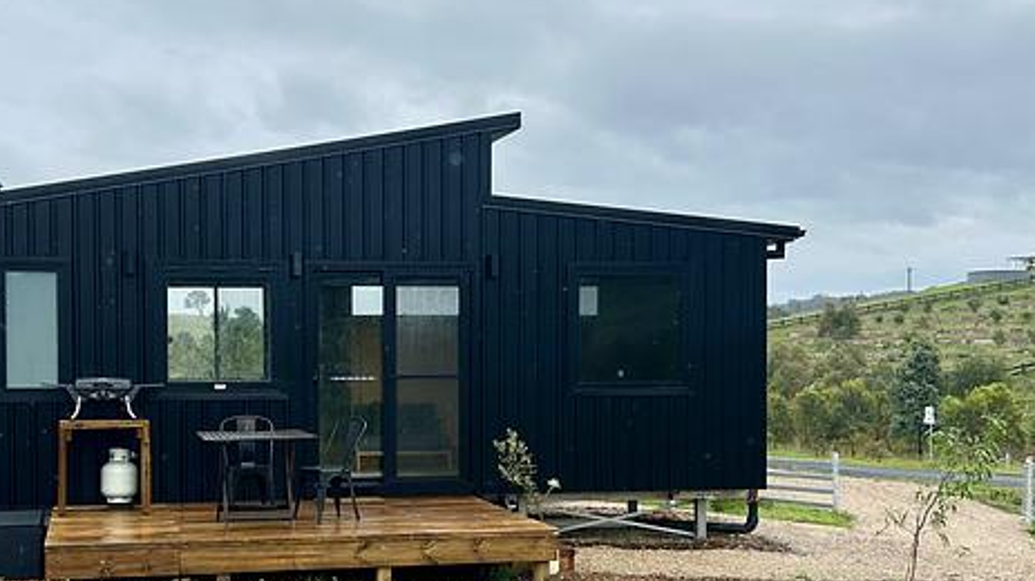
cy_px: 365
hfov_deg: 52.2
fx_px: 1042
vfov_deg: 31.0
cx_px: 380
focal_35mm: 38
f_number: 1.5
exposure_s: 1/1869
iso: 50
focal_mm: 5.7
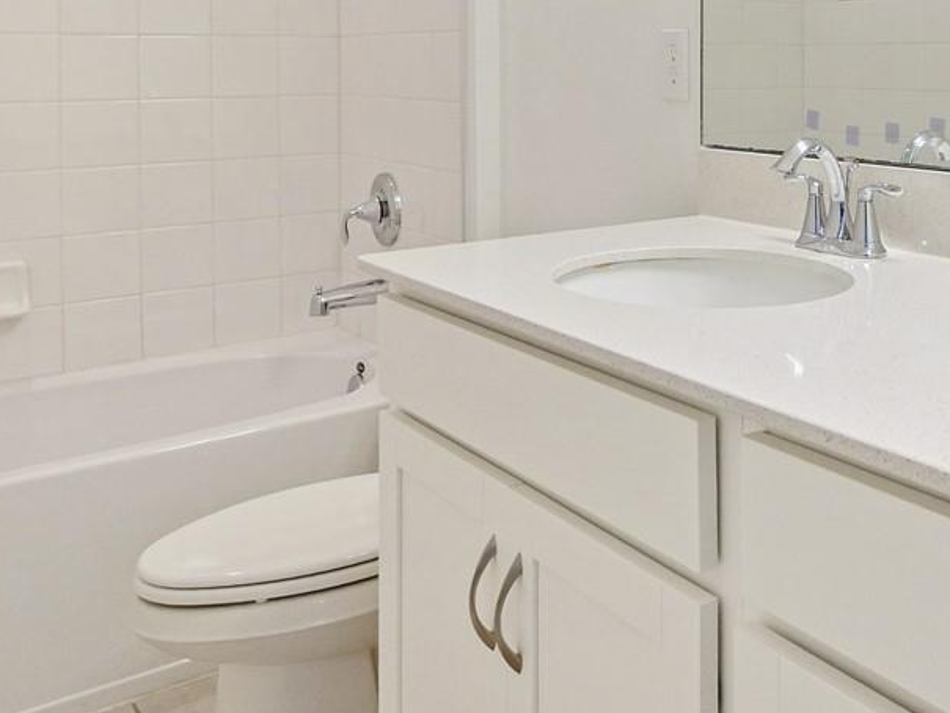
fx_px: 1016
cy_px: 49
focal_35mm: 37
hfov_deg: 44.7
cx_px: 888
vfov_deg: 35.9
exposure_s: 1/60
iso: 640
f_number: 4
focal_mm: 7
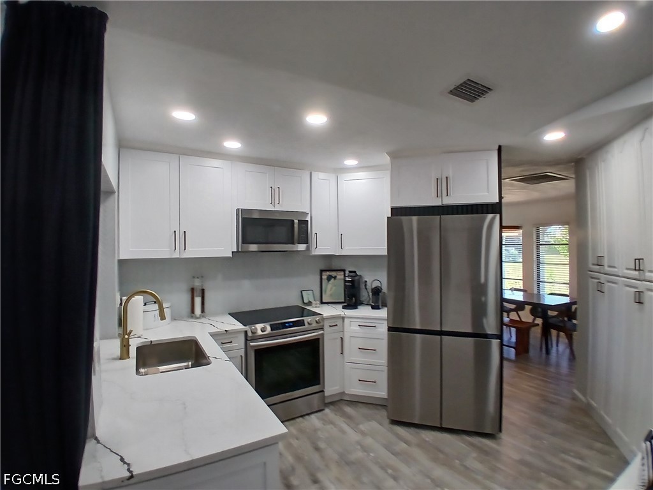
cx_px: 326
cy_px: 245
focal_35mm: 17
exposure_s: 1/60
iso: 100
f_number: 2.2
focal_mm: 1.4
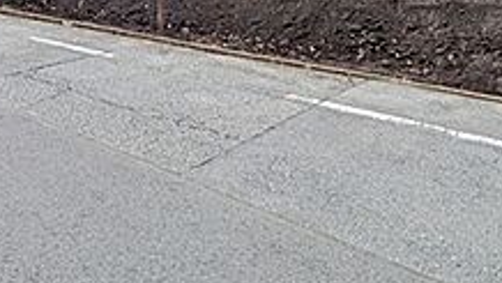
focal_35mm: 42
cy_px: -83
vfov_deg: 24.8
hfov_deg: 47.0
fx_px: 559
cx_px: 140
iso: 49
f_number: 2.2
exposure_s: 1/1145
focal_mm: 1.83
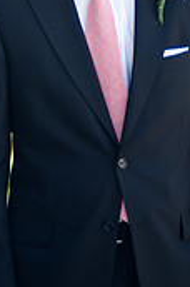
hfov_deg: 10.4
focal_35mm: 131
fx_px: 1041
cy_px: 50
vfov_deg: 15.6
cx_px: 14
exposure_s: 1/1600
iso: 200
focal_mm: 50
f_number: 1.4
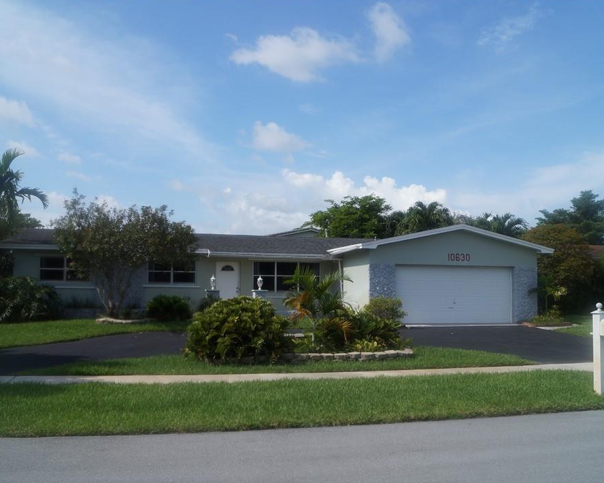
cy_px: 242
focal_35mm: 31
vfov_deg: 47.1
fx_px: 554
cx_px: 289
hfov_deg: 57.2
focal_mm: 18
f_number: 8
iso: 100
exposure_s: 1/400
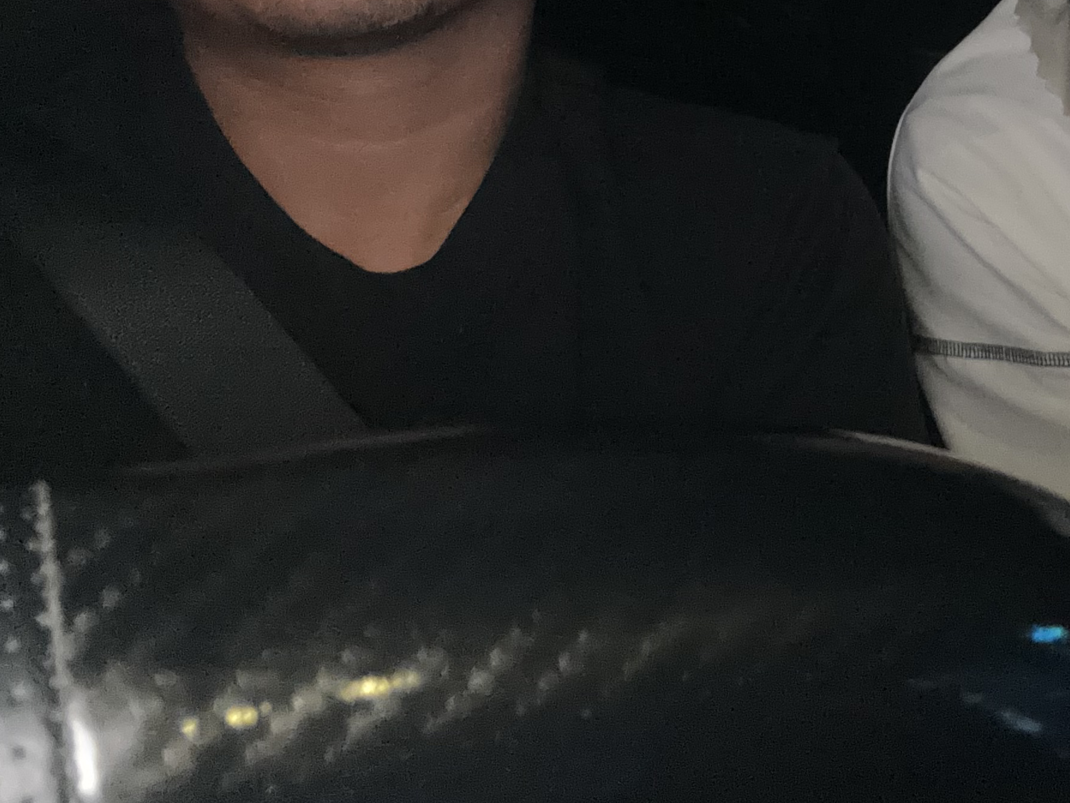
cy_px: -4
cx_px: 984
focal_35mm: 52
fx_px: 1608
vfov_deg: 26.5
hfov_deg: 34.5
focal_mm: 2.69
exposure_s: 1/18
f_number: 1.9
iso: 500
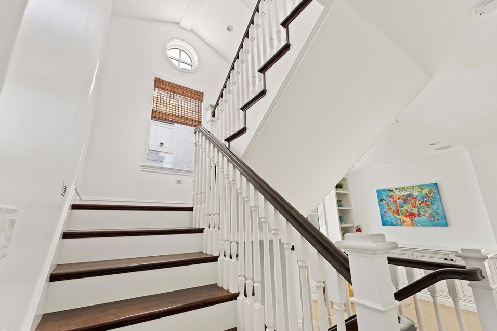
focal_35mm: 15
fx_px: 207
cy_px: 166
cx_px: 232
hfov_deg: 100.3
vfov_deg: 77.3
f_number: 7.1
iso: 100
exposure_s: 1/2.5
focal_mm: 14
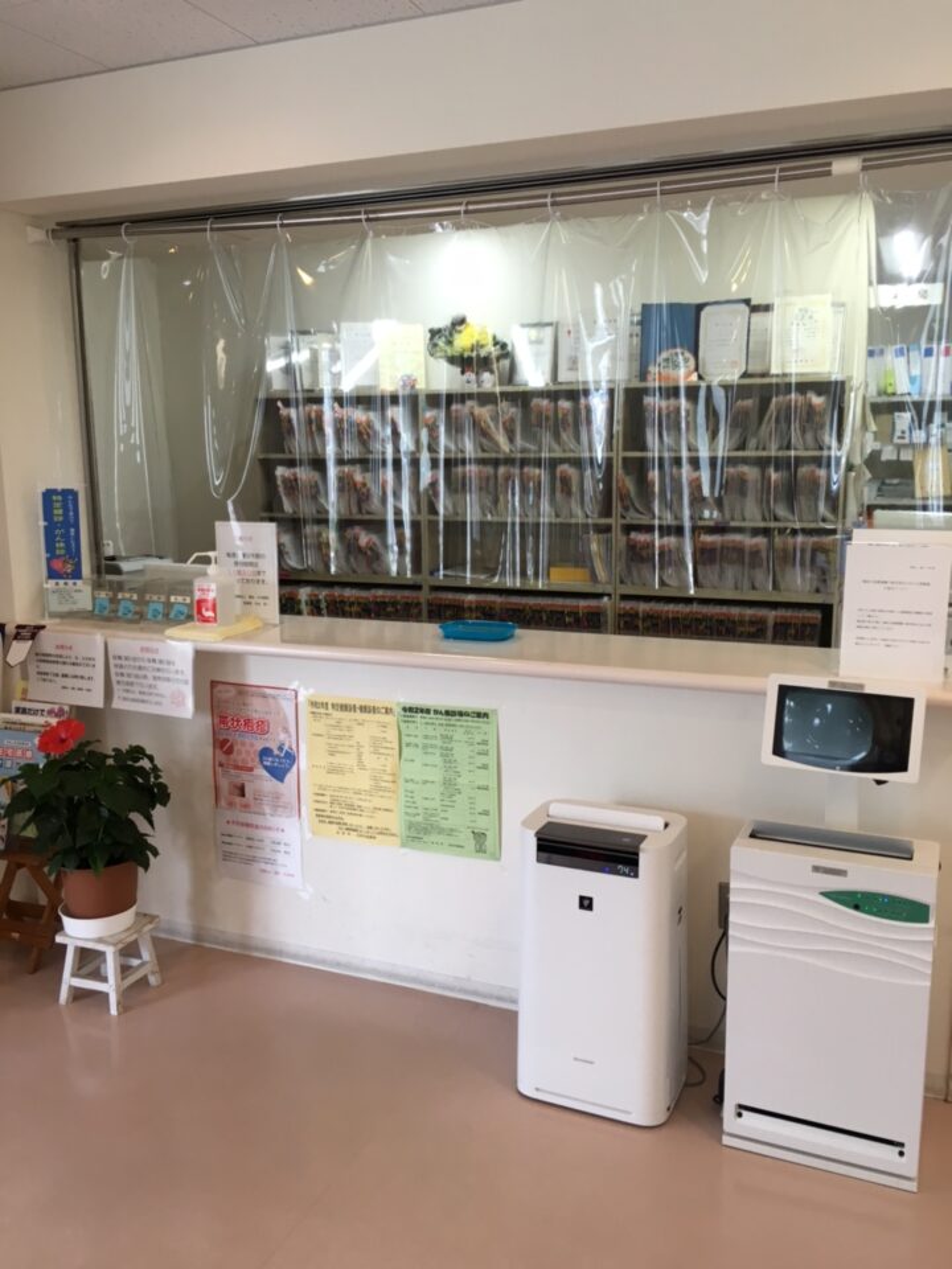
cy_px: 634
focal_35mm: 29
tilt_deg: -9.4
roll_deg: +0.3
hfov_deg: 48.2
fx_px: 1063
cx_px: 476
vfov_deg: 61.7
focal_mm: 4.15
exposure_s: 1/40
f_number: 2.2
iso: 25
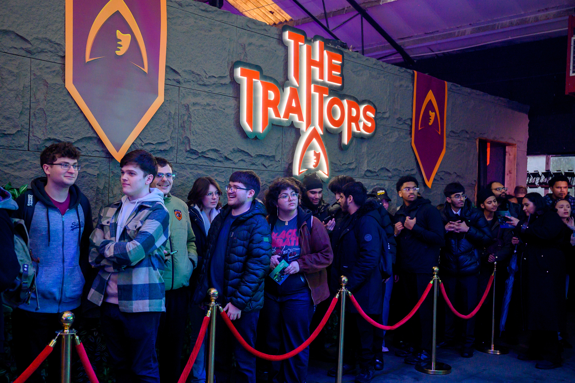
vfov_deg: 38.4
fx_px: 551
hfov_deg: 55.1
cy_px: 192
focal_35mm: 34
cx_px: 288
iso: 1600
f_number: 2.8
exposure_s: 1/400
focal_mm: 34.5
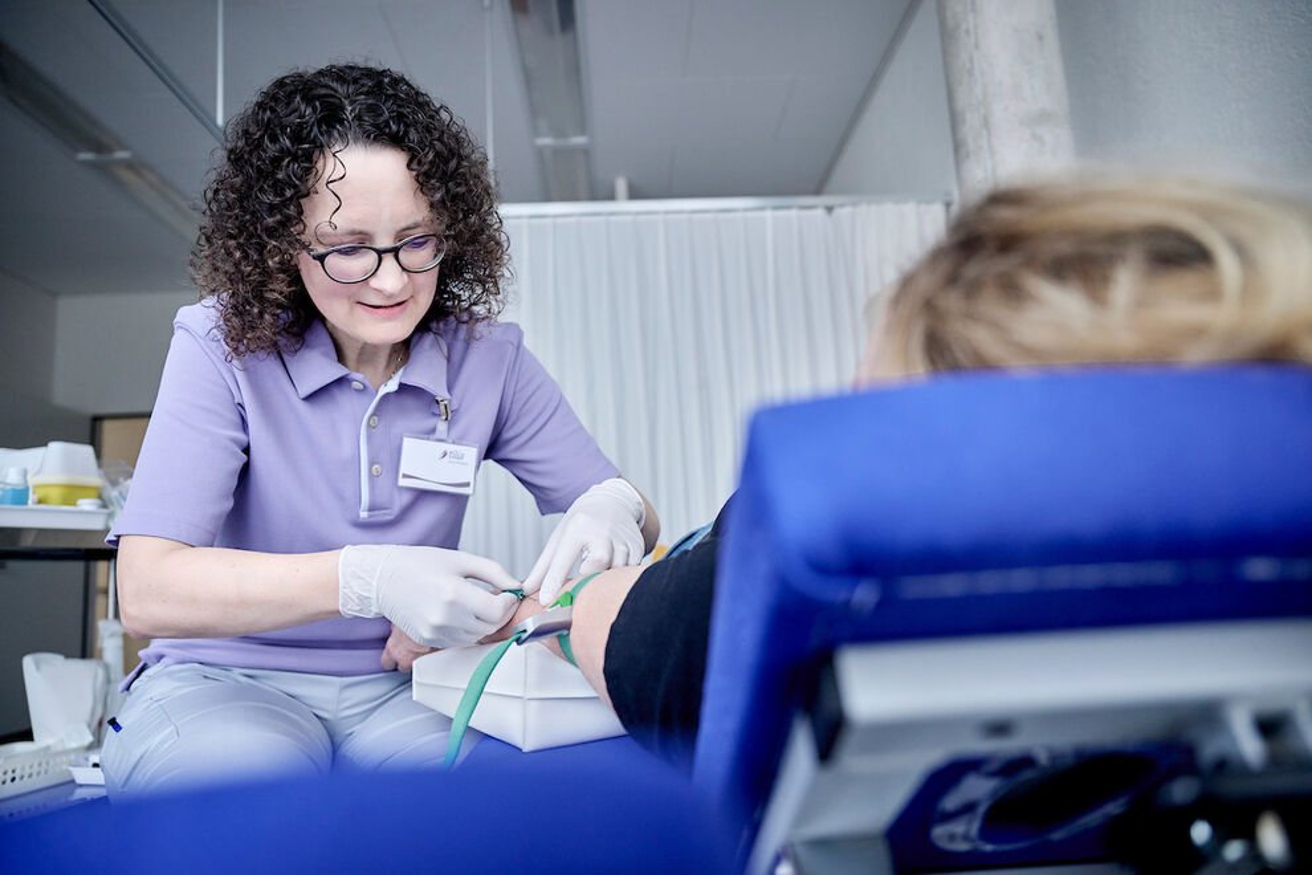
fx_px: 875
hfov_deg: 73.7
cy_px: 438
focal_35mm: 24
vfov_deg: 53.1
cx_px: 656
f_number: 2.8
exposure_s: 1/320
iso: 1250
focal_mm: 24
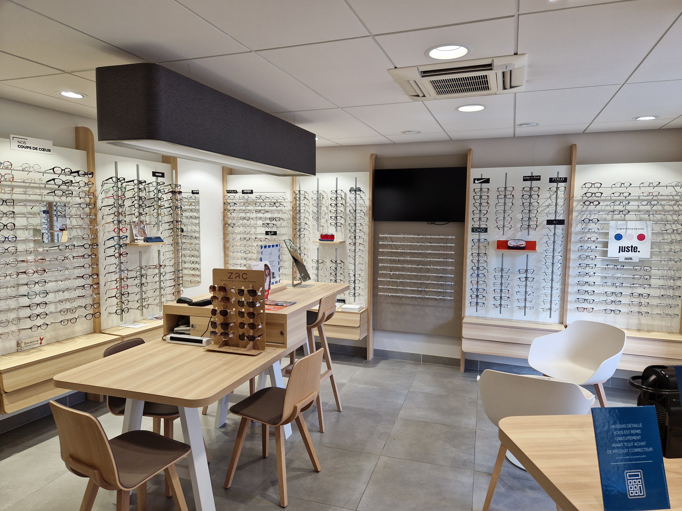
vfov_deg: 58.9
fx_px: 453
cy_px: 256
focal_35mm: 23
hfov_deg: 73.9
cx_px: 341
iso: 50
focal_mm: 5.4
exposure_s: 1/100
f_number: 1.8
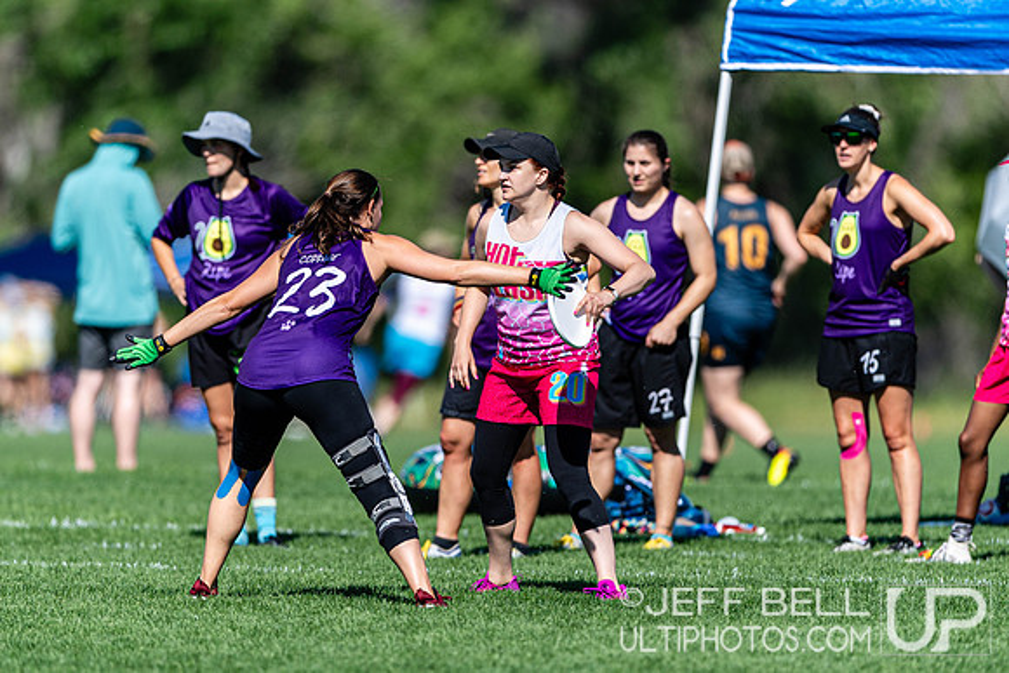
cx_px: 504
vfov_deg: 2.3
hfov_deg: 3.4
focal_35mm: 600
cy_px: 336
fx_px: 16820
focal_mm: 400
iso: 100
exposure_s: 1/2500
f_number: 2.8
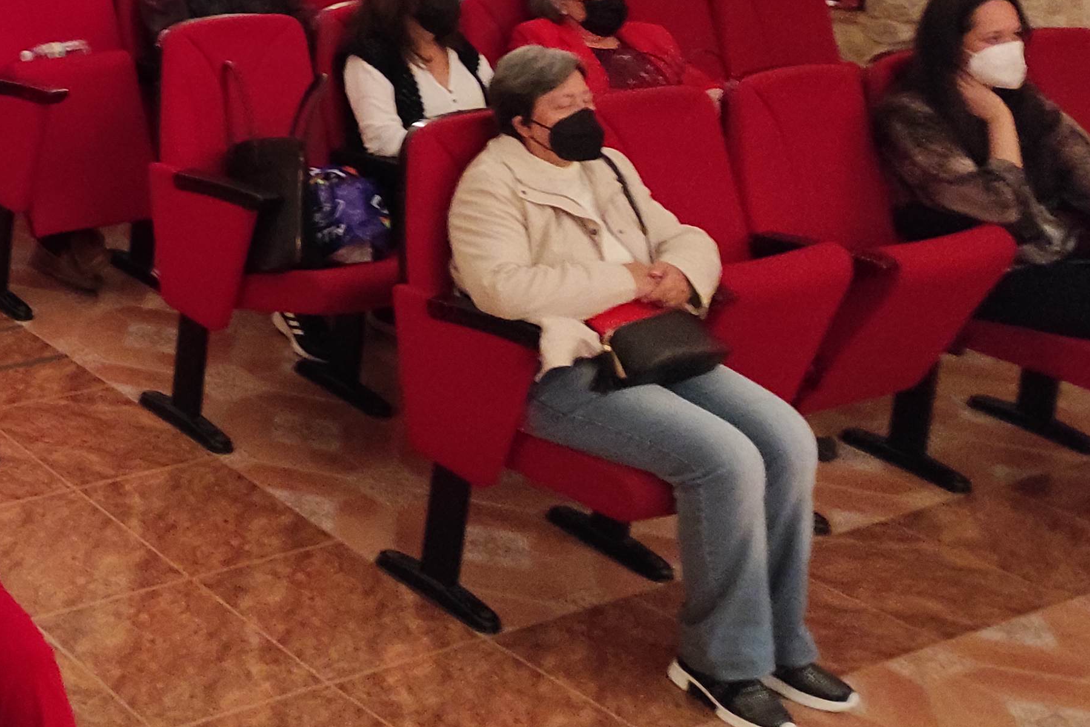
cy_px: -144
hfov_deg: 26.4
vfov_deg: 19.2
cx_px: -255
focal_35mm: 67
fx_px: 2028
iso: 1116
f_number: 1.89
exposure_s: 1/20
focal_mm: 5.43
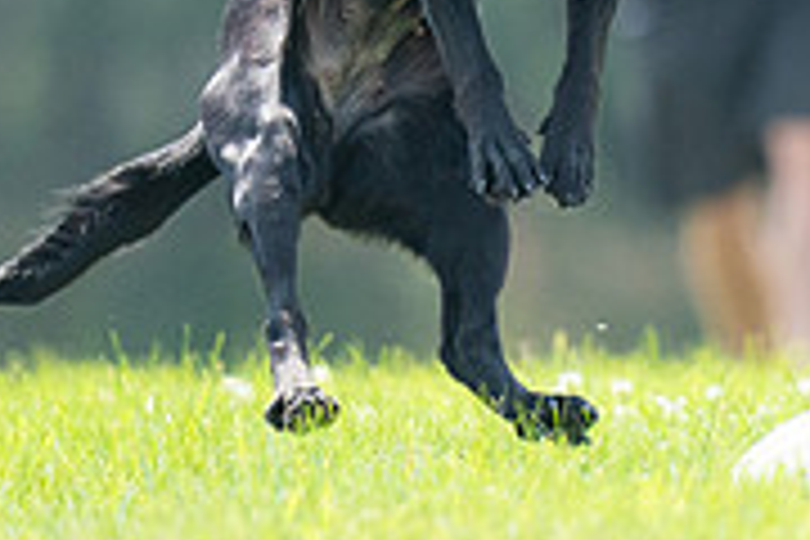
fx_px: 36267
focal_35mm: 1612
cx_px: 513
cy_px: -281
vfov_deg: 0.9
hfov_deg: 1.3
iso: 4000
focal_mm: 500
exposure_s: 1/4000
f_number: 6.3
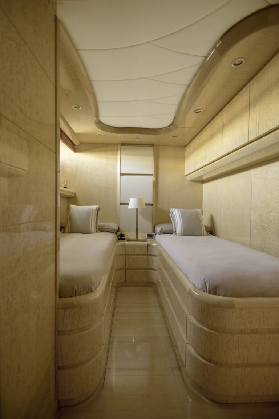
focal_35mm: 16
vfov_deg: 95.0
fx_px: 192
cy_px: 210
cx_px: 140
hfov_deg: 72.1
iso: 400
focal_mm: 11
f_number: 2.8
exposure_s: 1/40
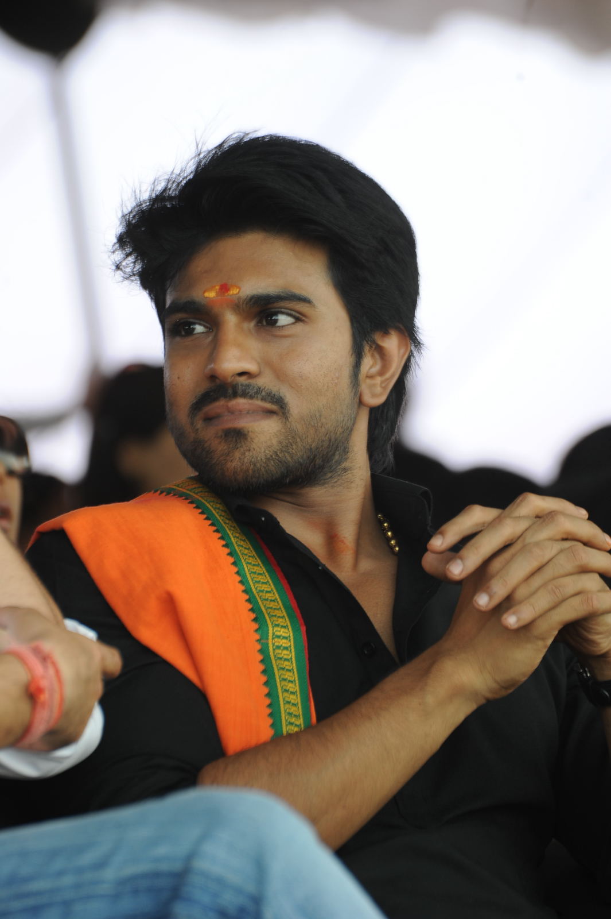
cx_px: 306
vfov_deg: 6.9
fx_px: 7645
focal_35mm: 300
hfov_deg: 4.6
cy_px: 460
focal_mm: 300
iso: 500
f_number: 8
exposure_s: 1/125
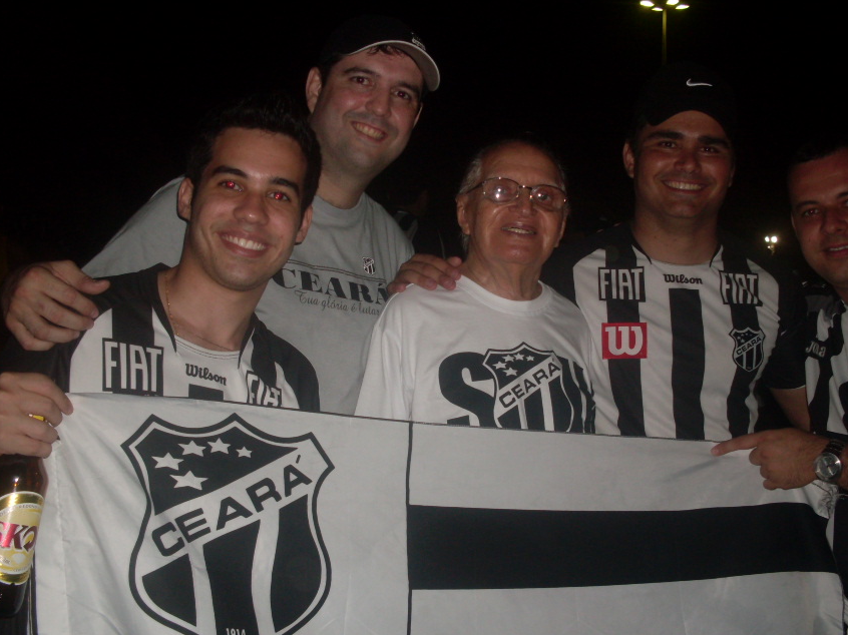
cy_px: 324
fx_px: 1127
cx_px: 452
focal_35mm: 46
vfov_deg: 31.5
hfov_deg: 41.2
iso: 100
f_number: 2.8
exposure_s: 1/45
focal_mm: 6.3
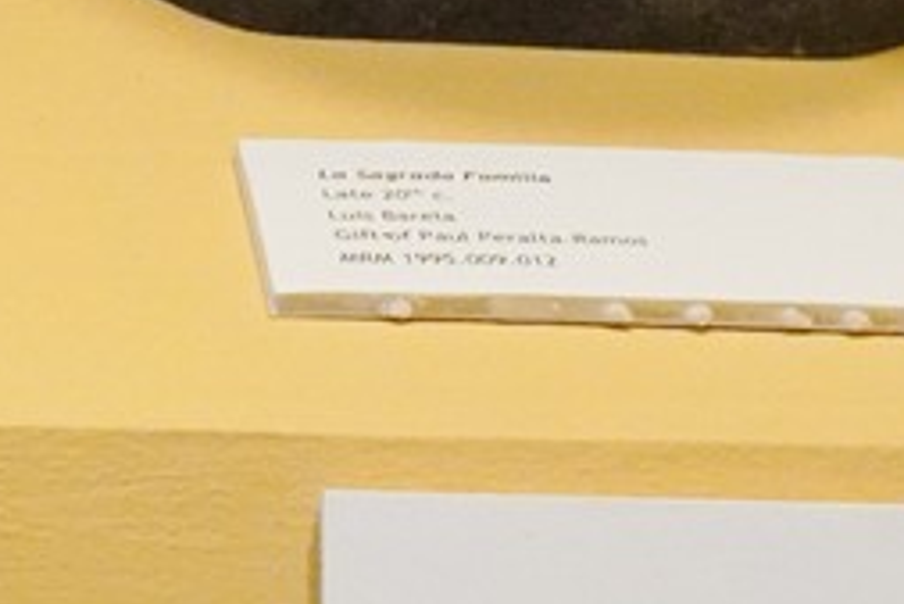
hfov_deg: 5.5
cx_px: -675
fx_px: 9346
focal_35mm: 372
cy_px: -1755
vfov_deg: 3.5
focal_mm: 47
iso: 6400
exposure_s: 1/100
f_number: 9
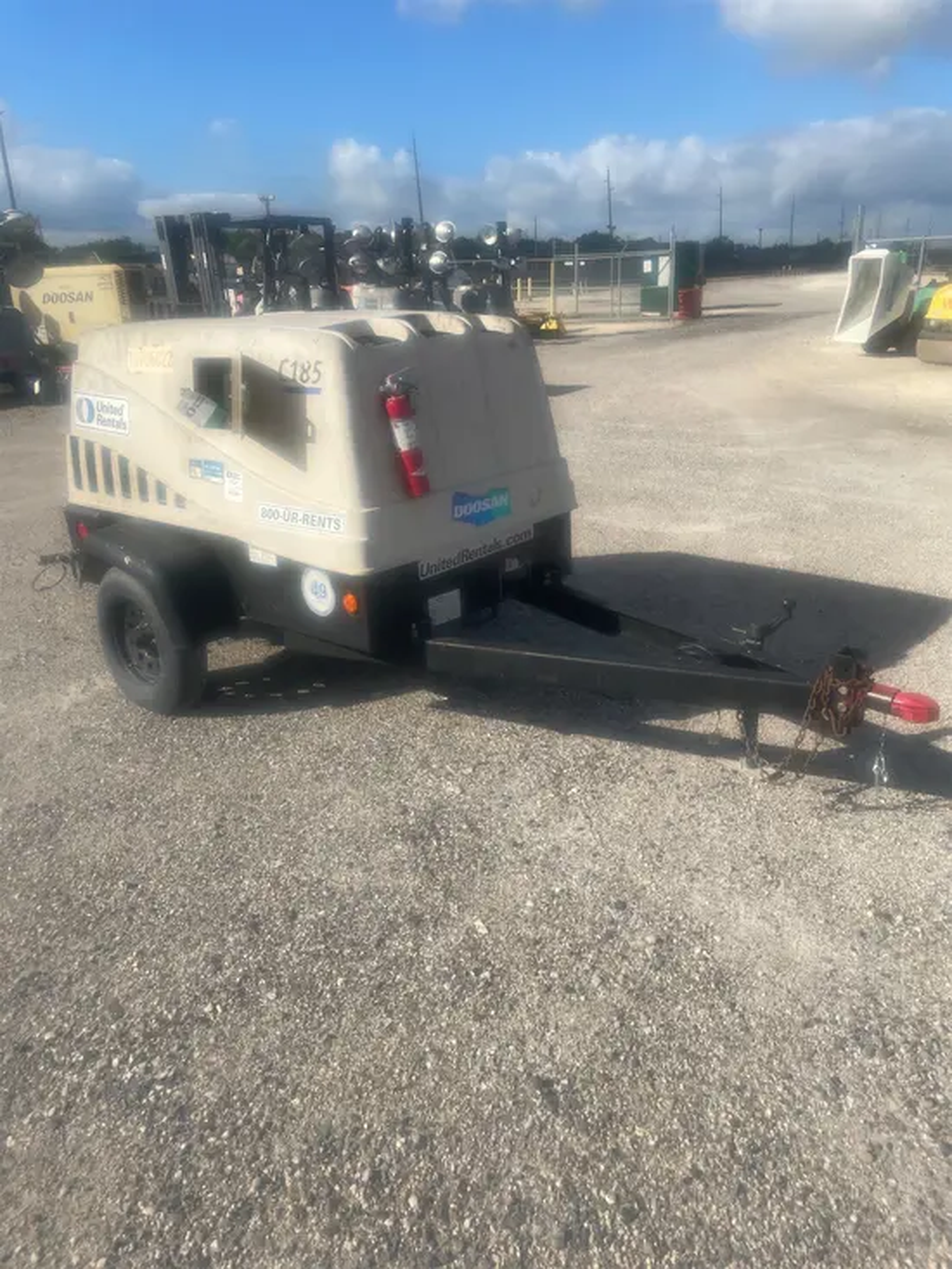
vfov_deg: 67.3
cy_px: 634
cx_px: 476
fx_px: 953
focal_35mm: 26
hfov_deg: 53.1
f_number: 1.6
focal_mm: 4.2
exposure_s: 1/6135
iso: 50
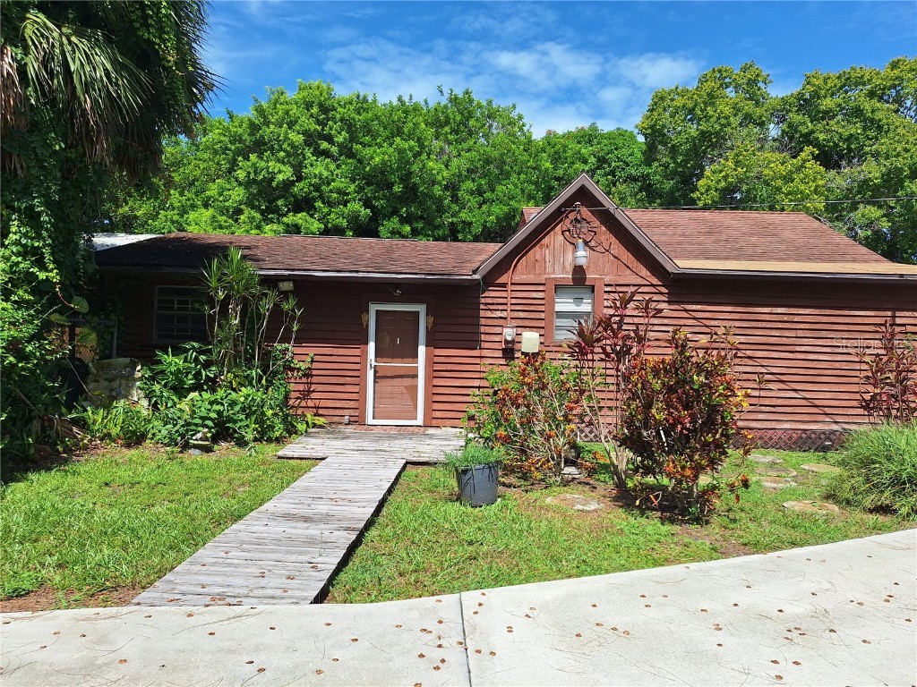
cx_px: 458
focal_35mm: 23
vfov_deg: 58.9
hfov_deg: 73.9
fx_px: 609
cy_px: 344
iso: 40
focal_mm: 5.54
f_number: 1.8
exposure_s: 1/2924
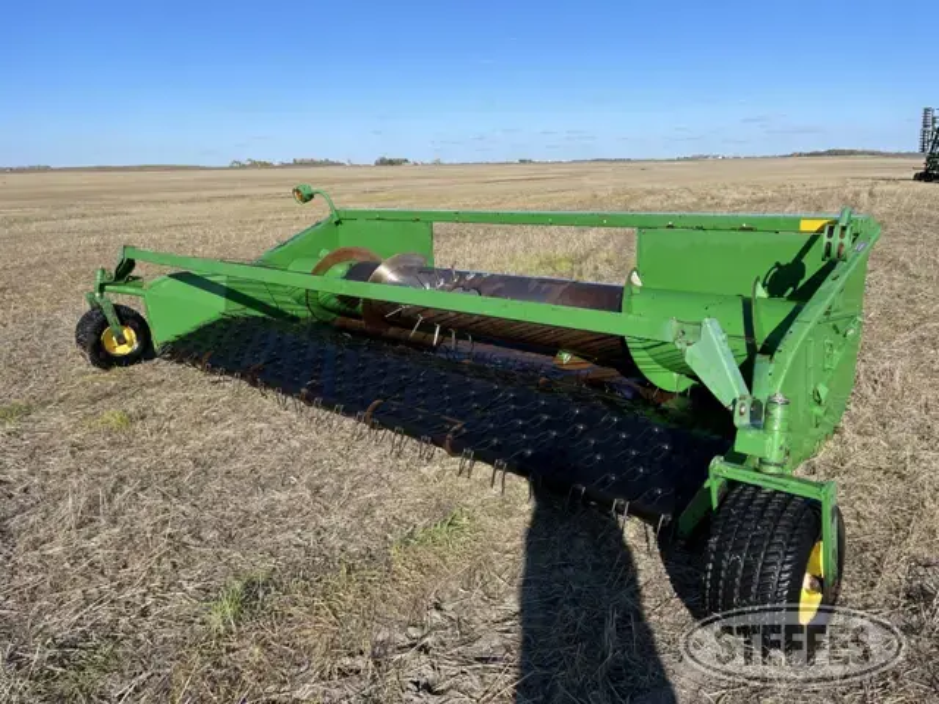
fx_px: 705
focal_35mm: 26
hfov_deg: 67.3
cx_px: 470
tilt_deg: -13.9
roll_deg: +0.9
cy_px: 352
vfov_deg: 53.1
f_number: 1.6
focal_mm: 5.1
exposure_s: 1/3003
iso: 32
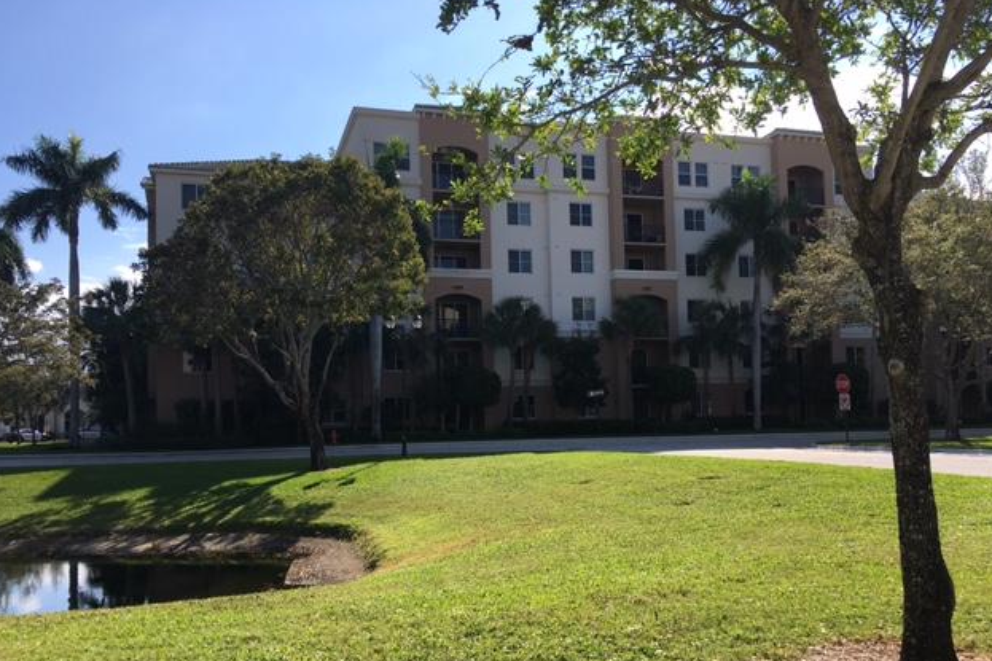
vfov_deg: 42.2
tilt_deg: +3.8
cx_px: 502
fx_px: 854
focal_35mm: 31
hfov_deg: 60.3
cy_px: 366
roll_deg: +0.7
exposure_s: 1/1425
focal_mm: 4.15
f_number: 2.2
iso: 25
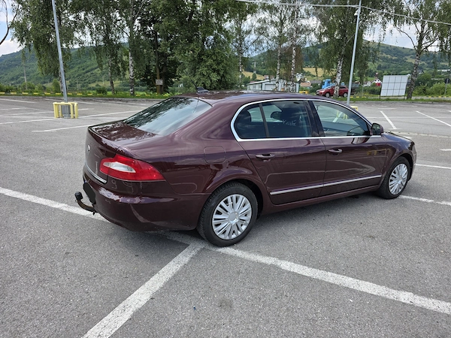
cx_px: 226
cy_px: 169
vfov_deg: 58.9
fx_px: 300
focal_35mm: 23
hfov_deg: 73.9
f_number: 1.7
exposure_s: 1/3333
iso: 80
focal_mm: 6.3
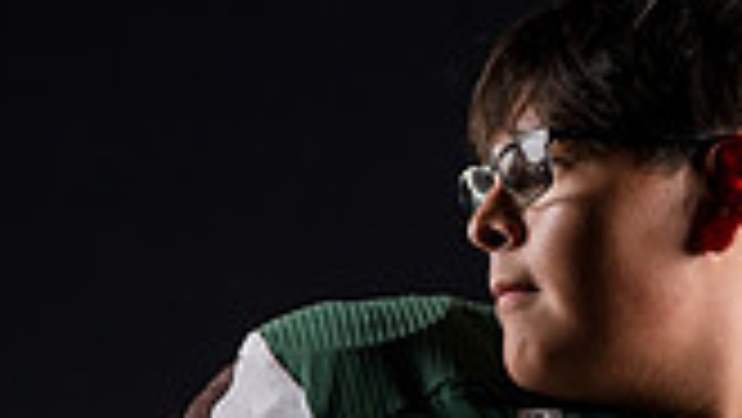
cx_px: 640
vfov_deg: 3.2
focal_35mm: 376
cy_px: 555
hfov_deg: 5.7
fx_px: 7401
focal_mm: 89
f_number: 4
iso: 200
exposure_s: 1/160
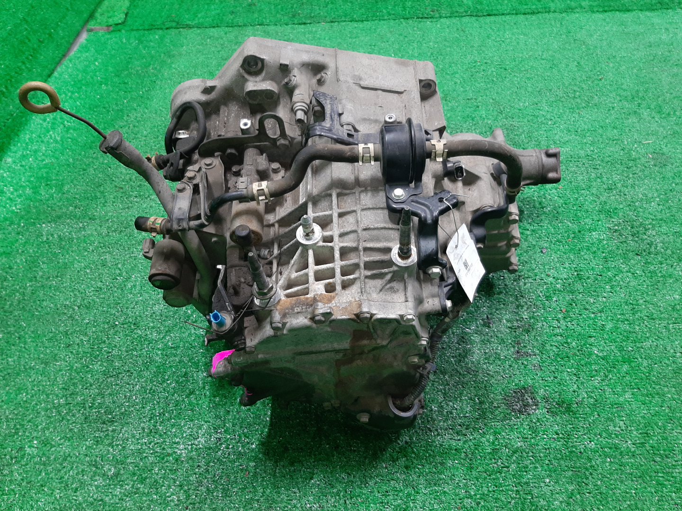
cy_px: 256
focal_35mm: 26
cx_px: 341
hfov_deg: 67.3
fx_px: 512
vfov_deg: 53.1
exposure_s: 1/50
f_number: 1.7
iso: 144
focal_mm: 3.93
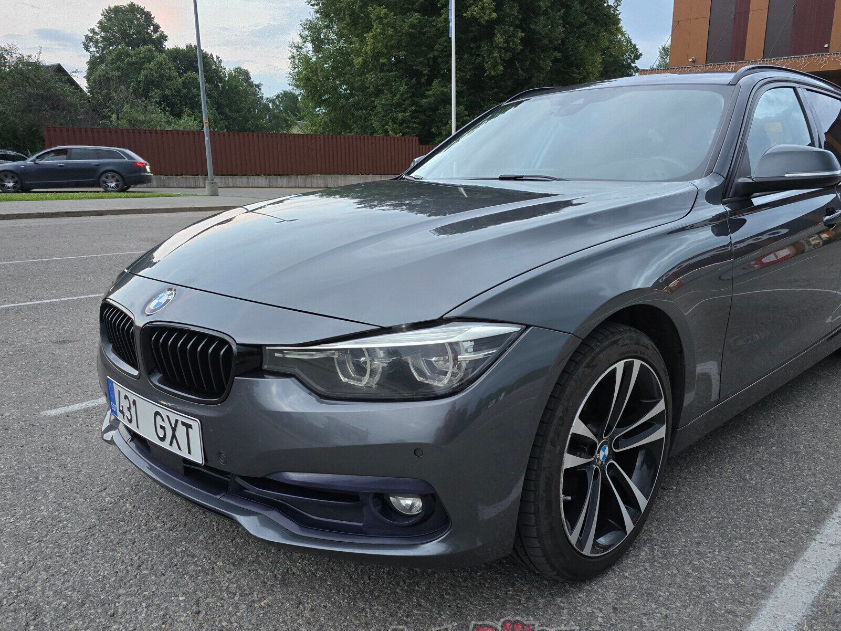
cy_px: 333
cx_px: 474
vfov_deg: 49.7
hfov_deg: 63.2
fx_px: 680
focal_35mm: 28
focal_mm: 6.3
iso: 500
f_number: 1.7
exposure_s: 1/100
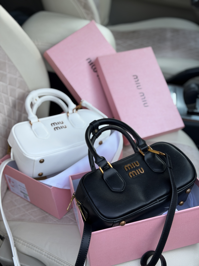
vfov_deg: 39.7
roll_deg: -6.8
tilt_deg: -39.4
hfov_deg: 30.3
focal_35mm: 48
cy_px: 133
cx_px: 100
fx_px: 368
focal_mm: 6.76
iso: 64
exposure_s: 1/259
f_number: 1.78
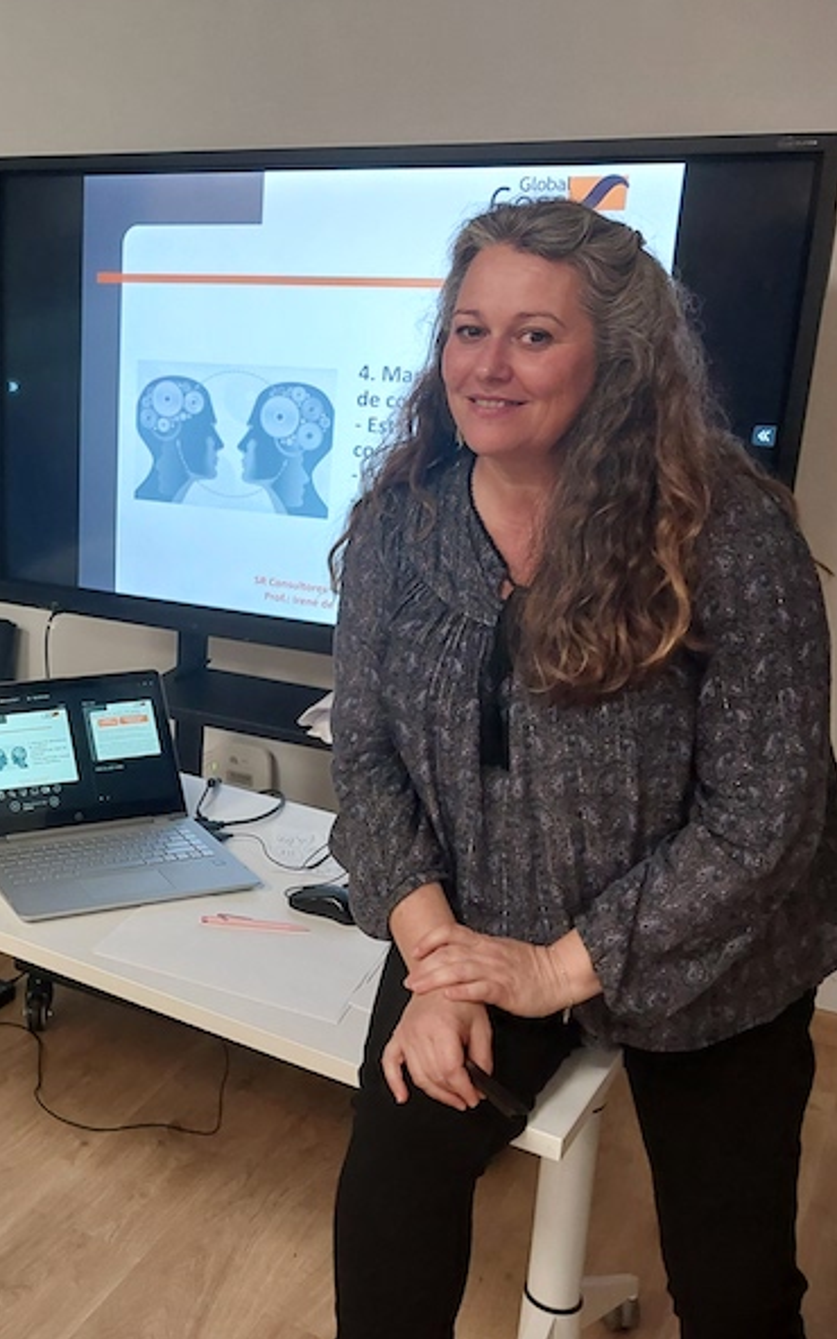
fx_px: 1569
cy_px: 663
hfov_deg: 28.5
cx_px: 50
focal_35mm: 43
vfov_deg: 46.2
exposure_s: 1/60
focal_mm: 4.6
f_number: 1.8
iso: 200
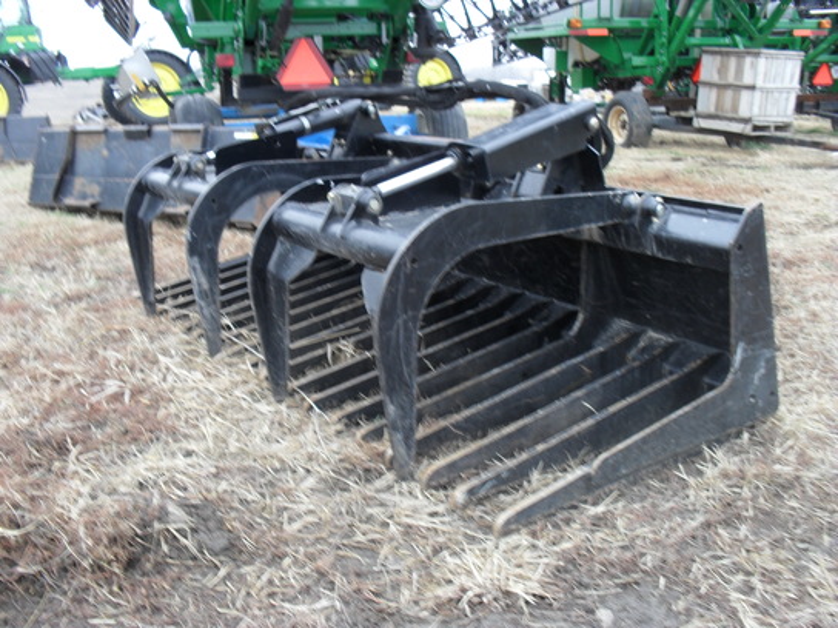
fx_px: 847
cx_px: 419
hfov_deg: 52.6
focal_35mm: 35
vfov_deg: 40.7
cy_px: 314
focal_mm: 6.3
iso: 100
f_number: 3.2
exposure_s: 1/30
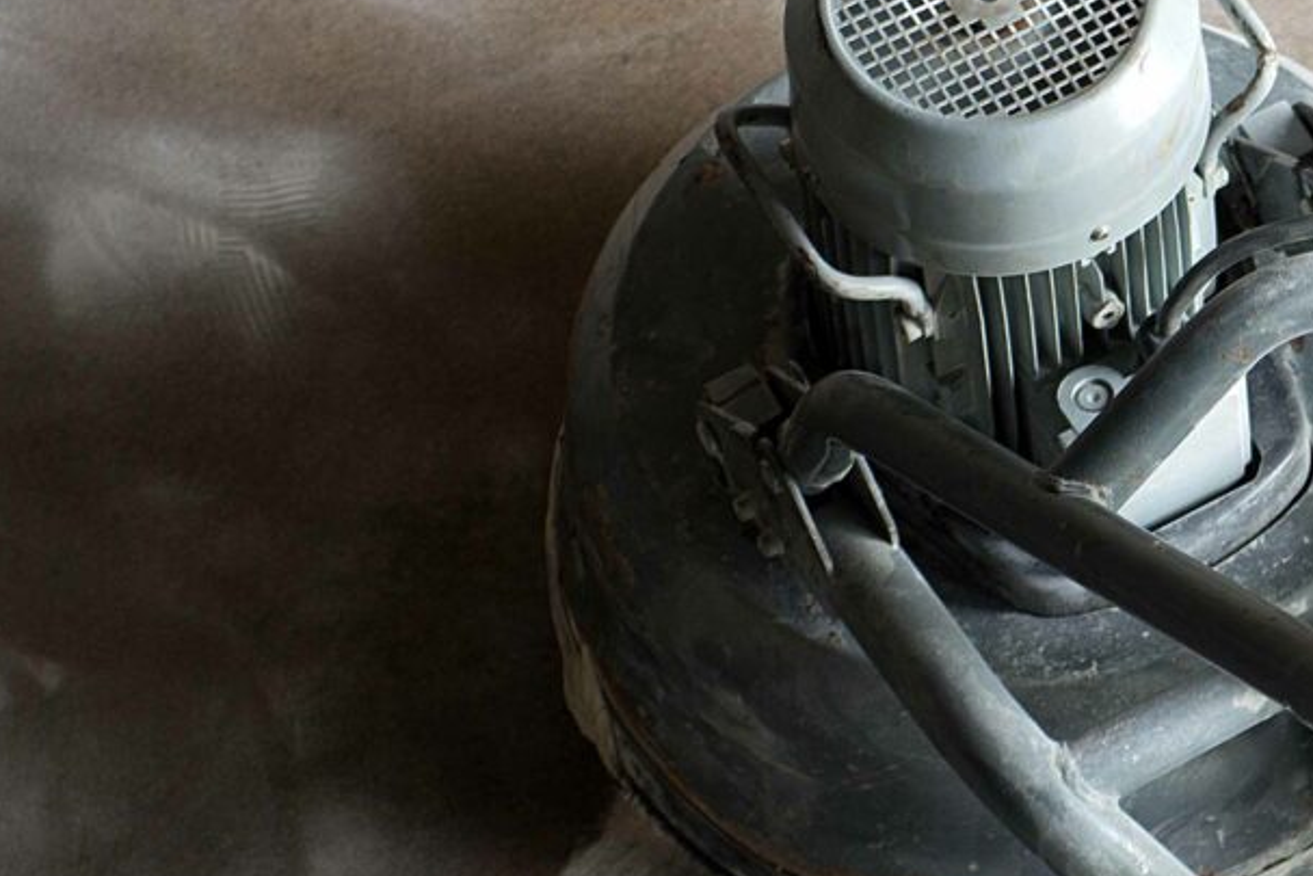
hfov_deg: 8.6
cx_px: 1672
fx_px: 8609
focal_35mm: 236
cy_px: 752
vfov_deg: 5.8
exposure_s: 1/125
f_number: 2.8
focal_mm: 70
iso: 320
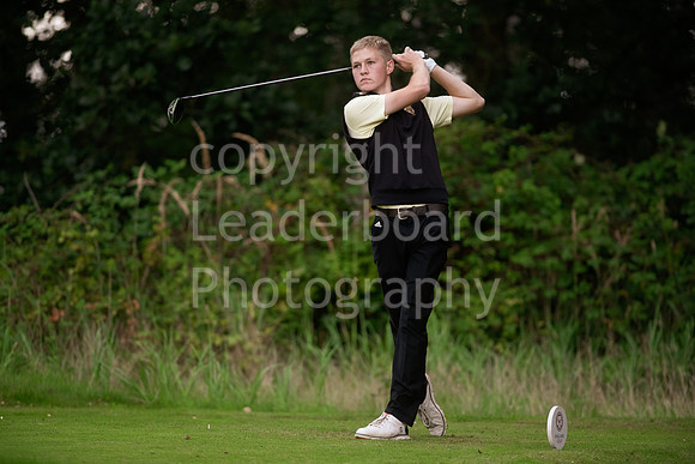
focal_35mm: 300
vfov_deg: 4.6
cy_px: 232
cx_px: 348
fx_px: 5793
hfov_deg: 6.9
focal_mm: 300
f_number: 4
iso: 1600
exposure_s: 1/1250
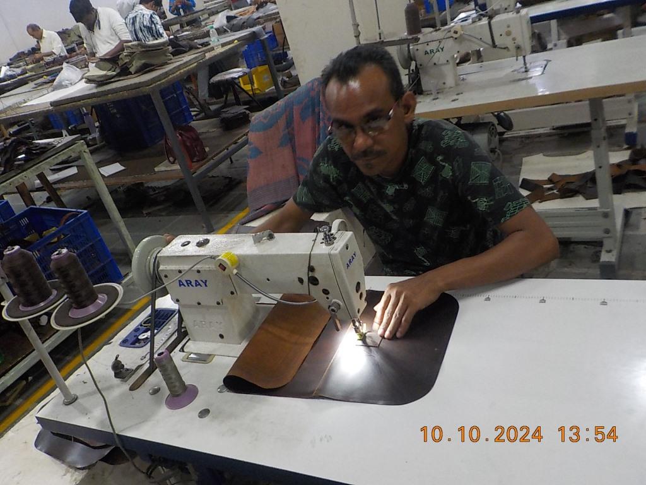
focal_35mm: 30
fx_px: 560
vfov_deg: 46.8
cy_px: 242
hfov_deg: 60.0
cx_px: 323
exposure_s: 1/30
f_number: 3.3
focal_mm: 4.1
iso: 360
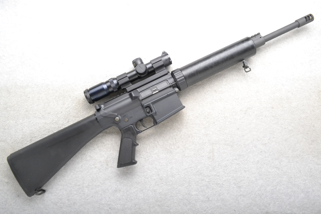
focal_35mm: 52
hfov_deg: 37.9
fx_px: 468
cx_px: 160
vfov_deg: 25.8
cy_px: 107
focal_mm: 35
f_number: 20
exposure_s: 1/160
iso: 3200
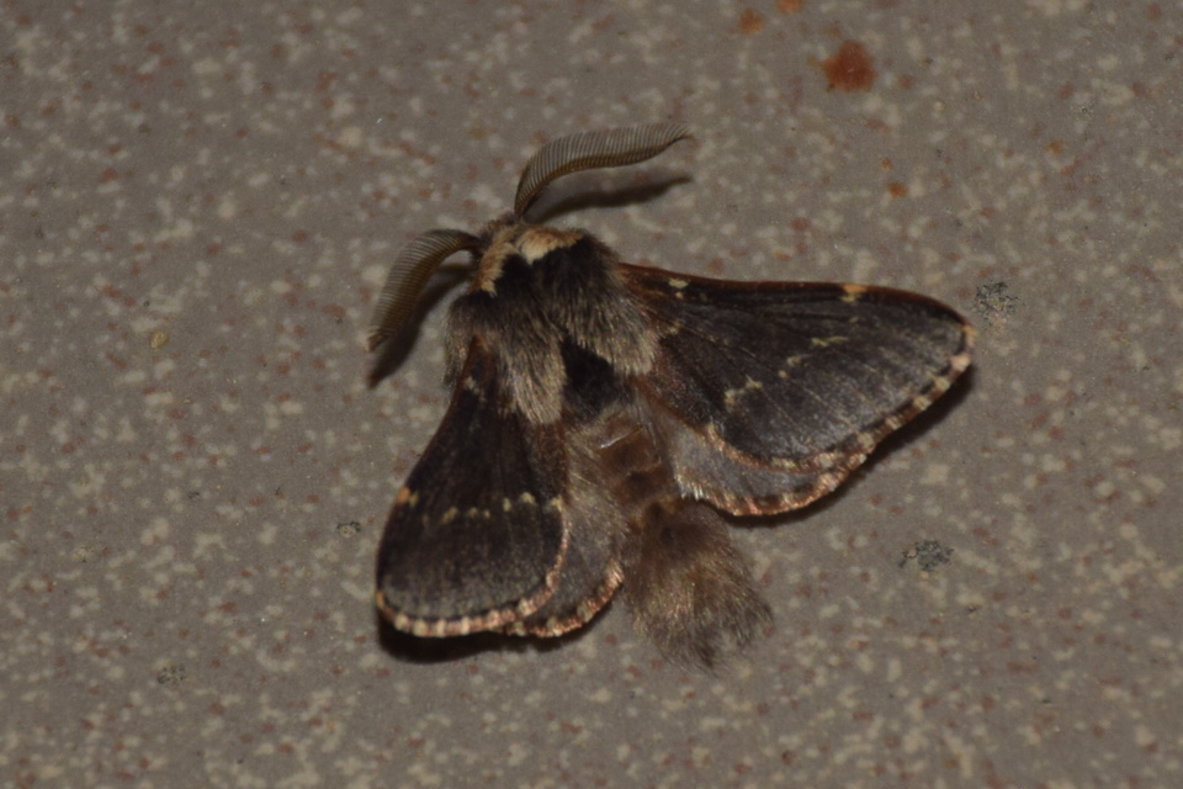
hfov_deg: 9.8
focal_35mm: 210
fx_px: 6900
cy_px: 394
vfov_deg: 6.5
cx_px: 592
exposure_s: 1/60
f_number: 5.6
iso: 320
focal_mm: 140
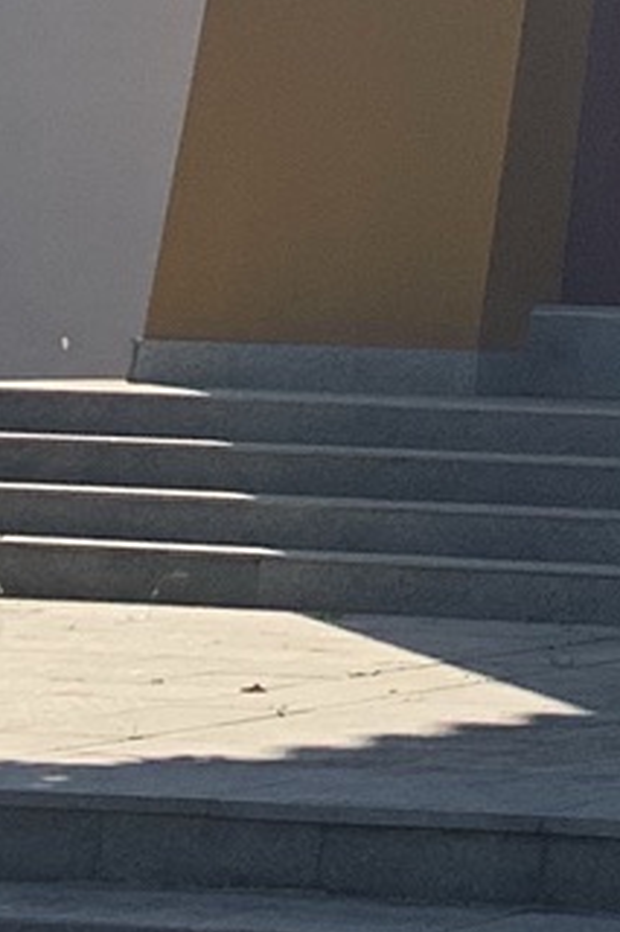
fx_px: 4370
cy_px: -949
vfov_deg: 11.0
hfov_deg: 7.0
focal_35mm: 169
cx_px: 2093
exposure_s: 1/4098
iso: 25
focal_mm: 4.25
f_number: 1.8
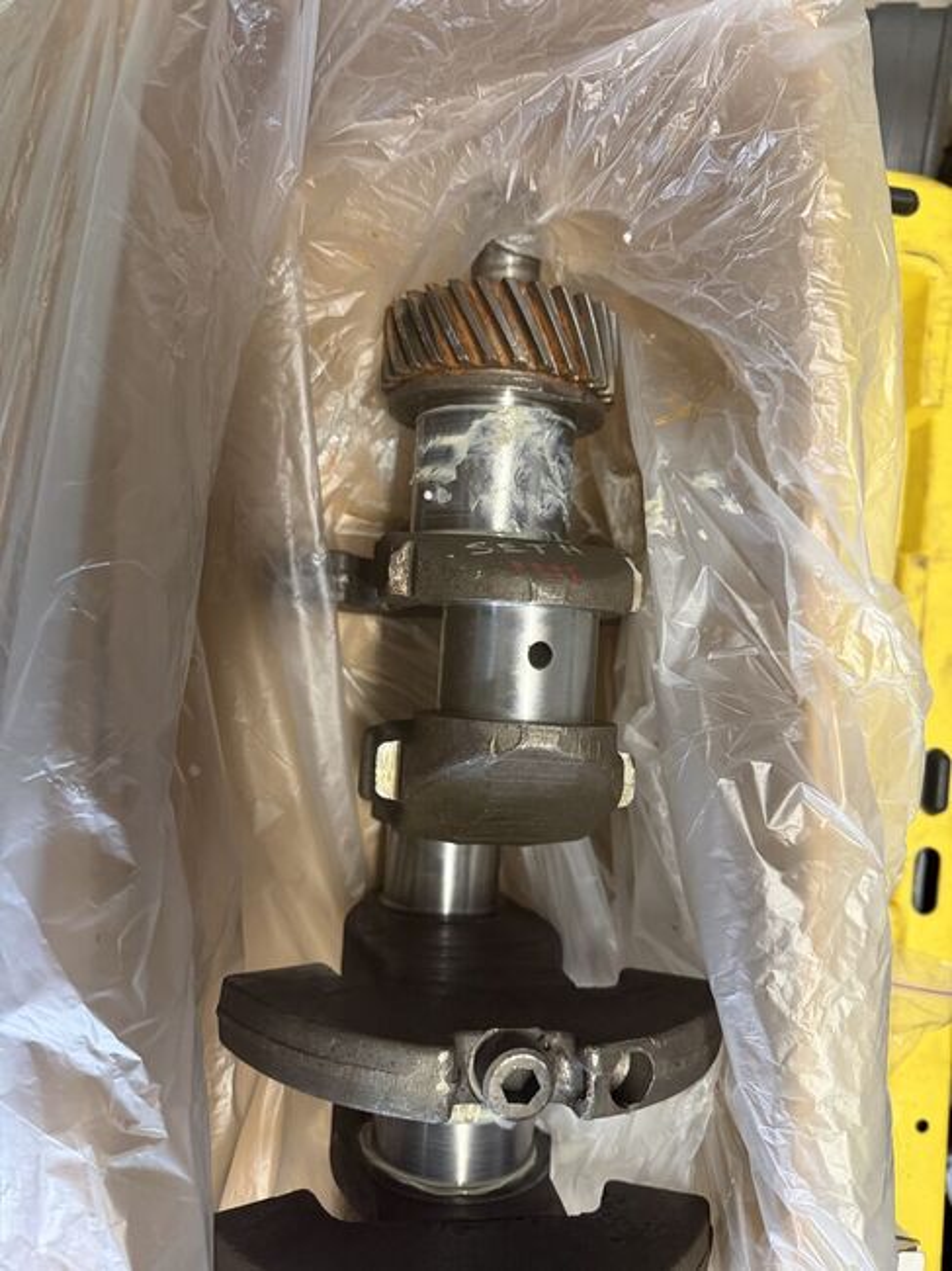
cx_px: 476
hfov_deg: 56.8
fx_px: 881
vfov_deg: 71.6
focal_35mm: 24
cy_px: 636
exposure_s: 1/60
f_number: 1.78
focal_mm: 6.76
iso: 400
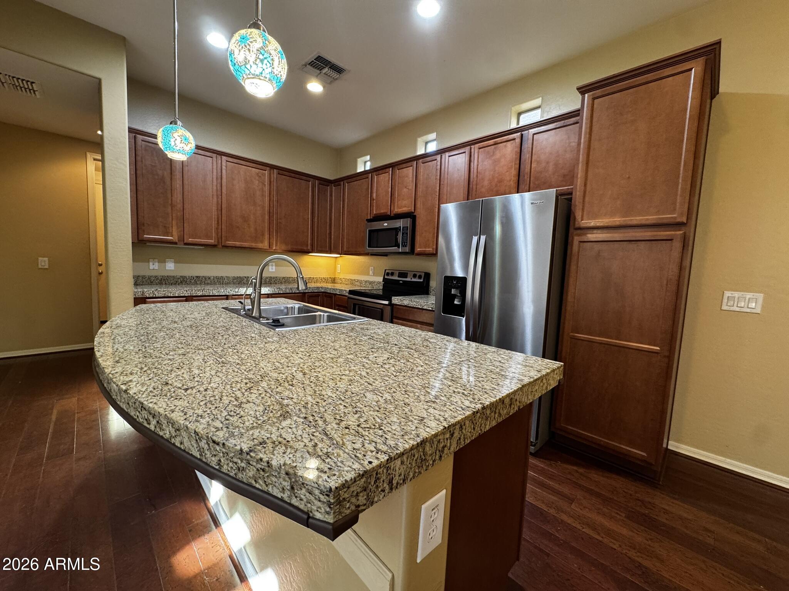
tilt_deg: -4.7
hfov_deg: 102.1
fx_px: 319
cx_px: 394
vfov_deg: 85.7
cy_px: 296
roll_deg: -2.2
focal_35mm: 14
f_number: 2.2
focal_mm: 2.22
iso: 250
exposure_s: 1/60
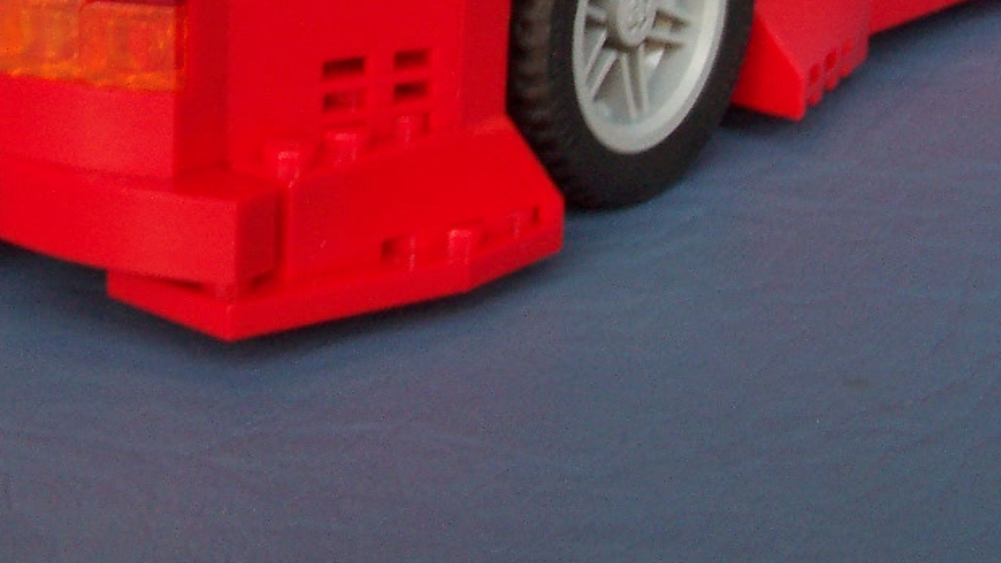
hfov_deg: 27.0
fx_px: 2071
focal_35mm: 78
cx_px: 352
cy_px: -65
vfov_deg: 15.1
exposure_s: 1/30
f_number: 2.8
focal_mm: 5.6
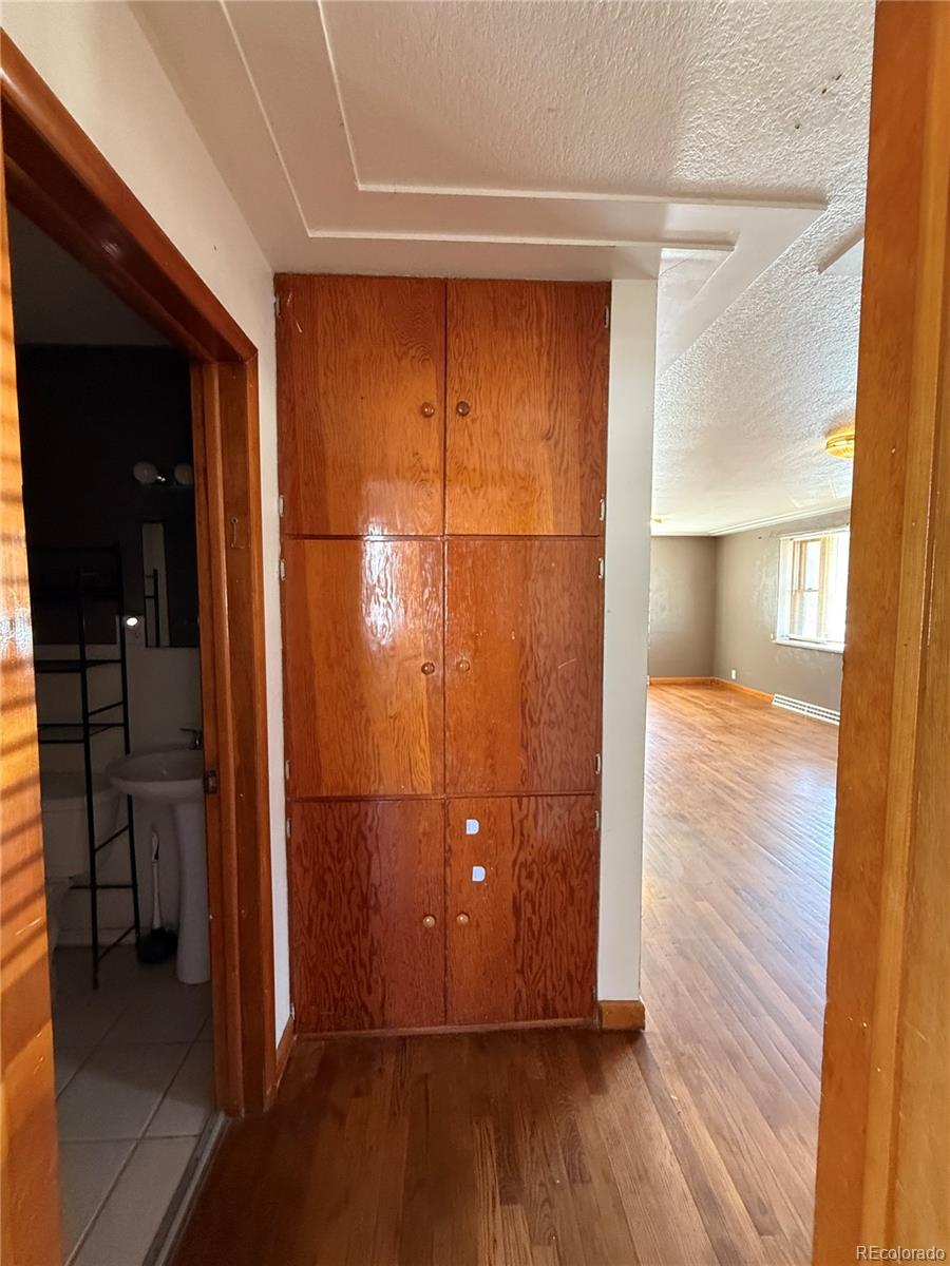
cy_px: 633
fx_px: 512
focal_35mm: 14
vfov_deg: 102.1
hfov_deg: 85.7
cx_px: 475
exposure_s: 1/60
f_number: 2.2
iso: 640
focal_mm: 2.22
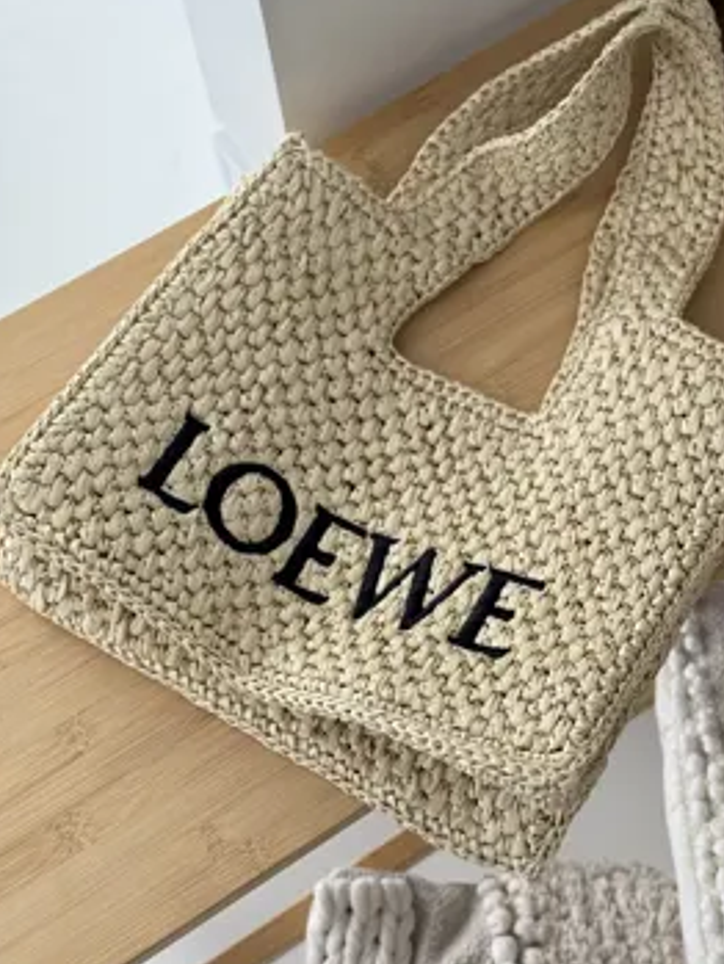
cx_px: 484
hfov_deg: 22.2
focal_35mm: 66
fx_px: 1839
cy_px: 403
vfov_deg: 29.3
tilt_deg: -65.6
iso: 64
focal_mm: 6.76
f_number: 1.78
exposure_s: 1/516
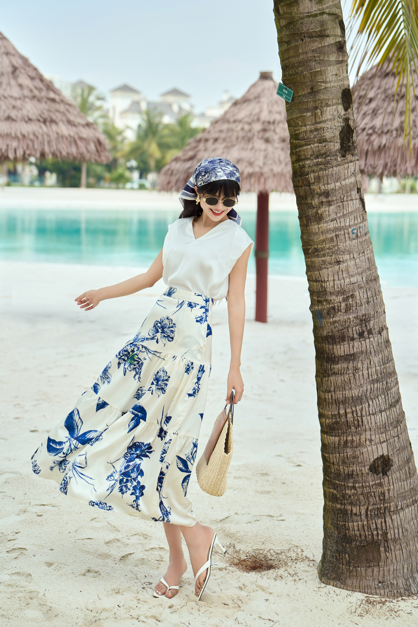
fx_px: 1184
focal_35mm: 68
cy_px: 314
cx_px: 209
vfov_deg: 29.7
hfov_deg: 20.0
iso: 100
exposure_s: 1/640
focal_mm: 68
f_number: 3.2
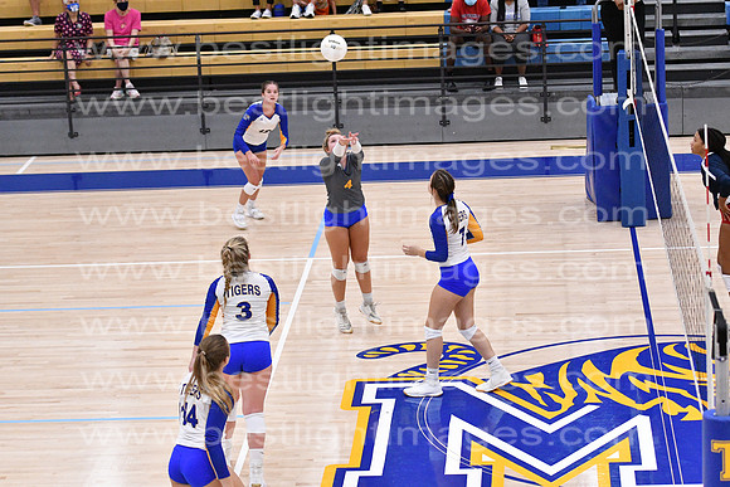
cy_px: 244
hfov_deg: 19.5
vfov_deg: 13.0
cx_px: 365
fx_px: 2130
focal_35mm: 105
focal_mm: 70
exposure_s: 1/1000
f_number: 3.2
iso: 6400
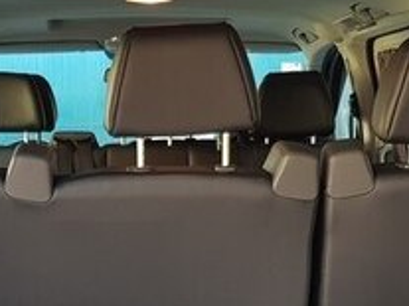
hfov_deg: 23.5
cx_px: 146
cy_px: 341
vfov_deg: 17.2
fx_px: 980
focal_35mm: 83
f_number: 1.7
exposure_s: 1/50
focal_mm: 4.2
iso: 64
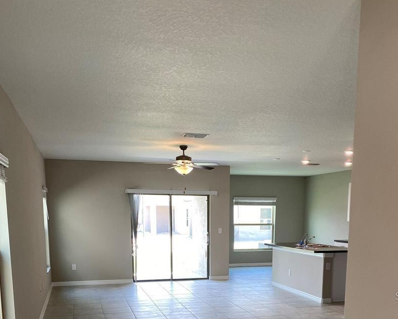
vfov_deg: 36.4
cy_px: 296
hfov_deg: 47.9
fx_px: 448
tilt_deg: -9.1
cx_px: 219
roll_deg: -0.6
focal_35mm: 38
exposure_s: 1/120
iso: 50
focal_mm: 4.25
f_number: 1.8
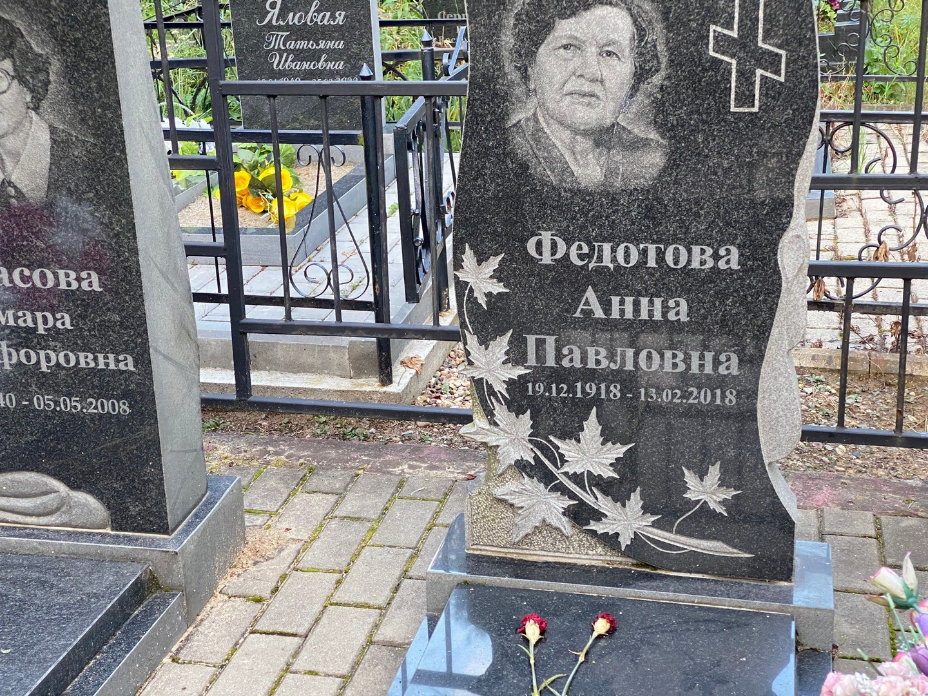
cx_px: 464
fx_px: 1394
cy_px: 348
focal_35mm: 52
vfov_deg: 28.0
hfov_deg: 36.8
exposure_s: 1/78
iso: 160
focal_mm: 6
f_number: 2
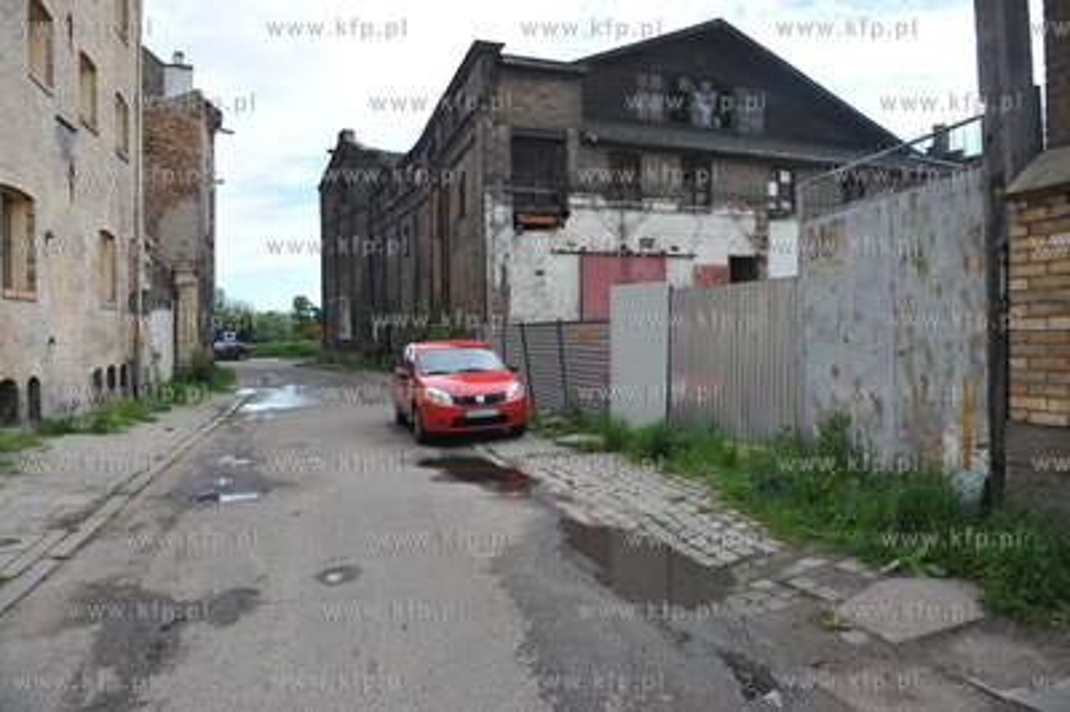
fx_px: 713
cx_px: 535
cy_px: 356
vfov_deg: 53.1
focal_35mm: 24
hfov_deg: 73.8
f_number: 5.6
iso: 400
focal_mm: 24
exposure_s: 1/1250
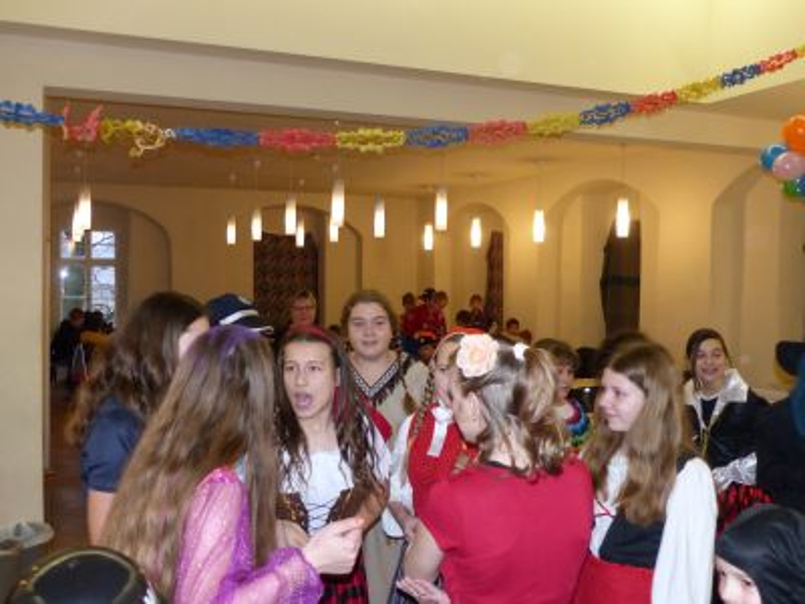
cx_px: 402
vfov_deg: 40.7
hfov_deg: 52.6
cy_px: 302
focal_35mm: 35
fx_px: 814
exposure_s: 1/60
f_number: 2.8
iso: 400
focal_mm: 6.3
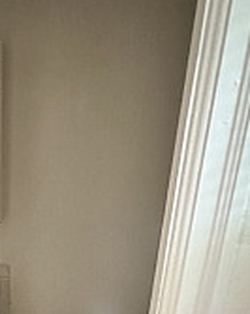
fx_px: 380
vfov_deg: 42.9
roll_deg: +0.1
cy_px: 248
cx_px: -35
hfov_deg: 31.6
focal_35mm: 41
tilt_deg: -16.7
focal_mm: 2.22
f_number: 2.2
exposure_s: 1/30
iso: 1250
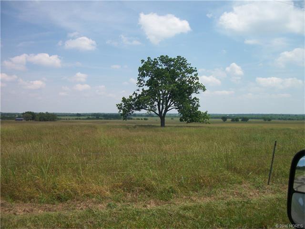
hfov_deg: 56.8
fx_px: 282
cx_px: 152
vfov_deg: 44.2
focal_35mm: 32
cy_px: 114
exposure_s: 1/200
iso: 80
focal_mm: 5.7
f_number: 8.8
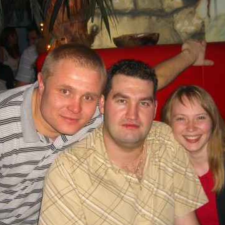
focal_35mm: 56
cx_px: 122
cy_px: 139
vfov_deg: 30.4
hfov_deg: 30.5
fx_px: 412
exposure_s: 1/60
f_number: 2.8
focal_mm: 7.9
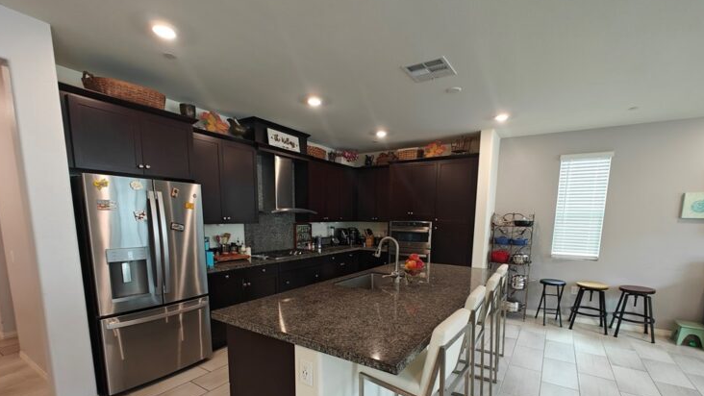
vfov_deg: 65.4
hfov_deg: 99.3
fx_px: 299
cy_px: 262
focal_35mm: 16
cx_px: 359
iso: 320
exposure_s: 1/60
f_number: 2.2
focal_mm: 2.59
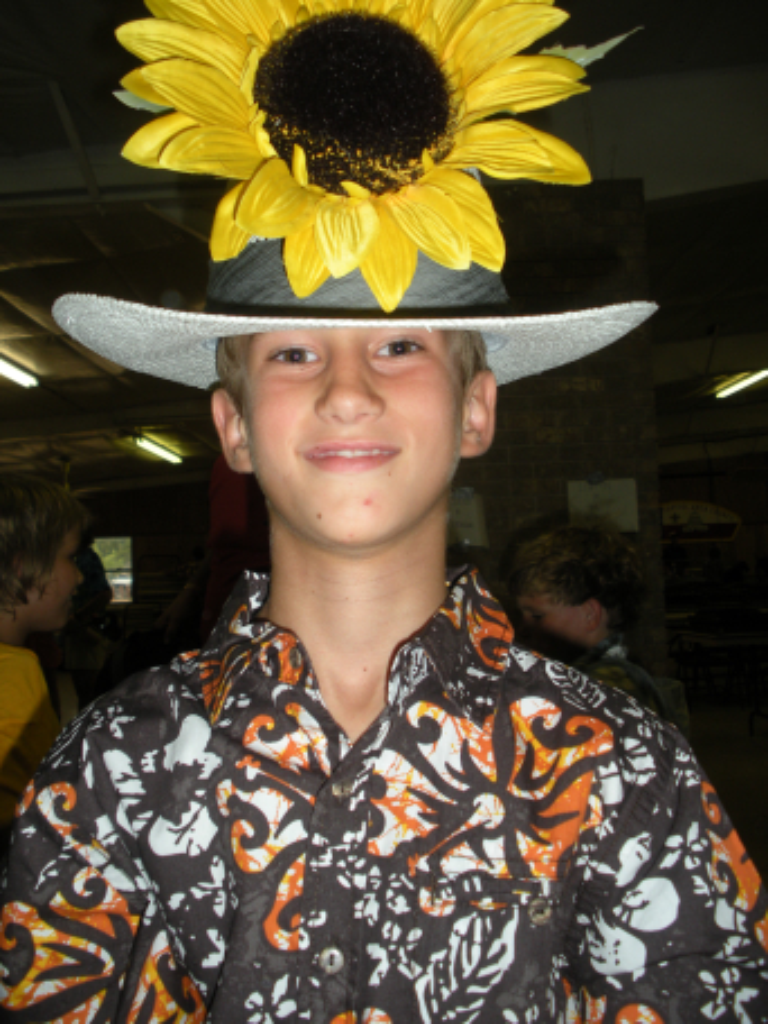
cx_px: 384
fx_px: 1065
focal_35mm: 36
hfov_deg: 39.7
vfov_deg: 51.4
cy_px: 512
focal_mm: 6.3
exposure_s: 1/60
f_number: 3.5
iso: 64
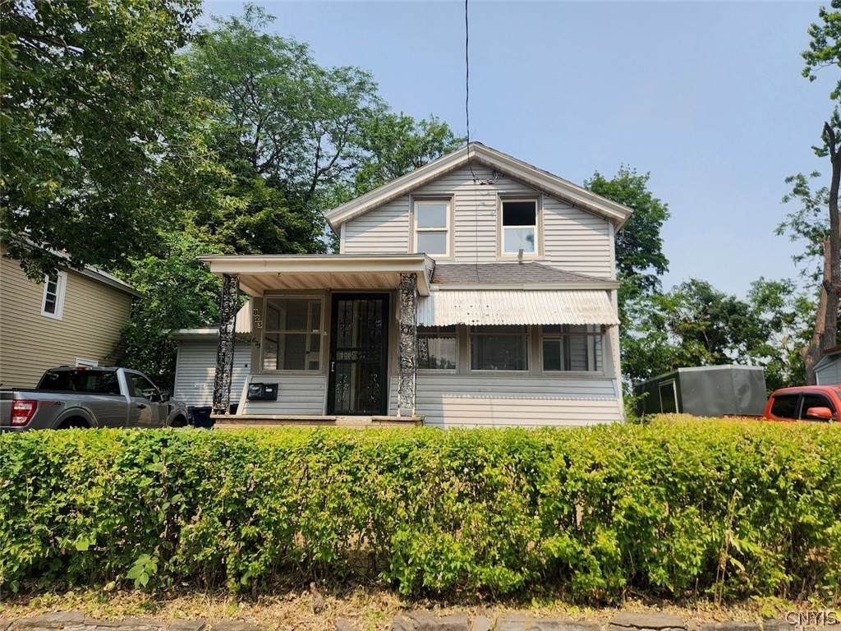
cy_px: 316
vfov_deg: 58.9
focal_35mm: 23
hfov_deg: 73.9
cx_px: 420
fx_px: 559
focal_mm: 5.4
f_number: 1.8
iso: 20
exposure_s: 1/1286
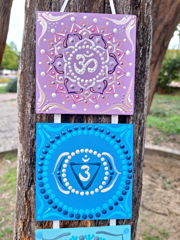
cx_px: 90
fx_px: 159
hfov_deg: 58.9
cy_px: 120
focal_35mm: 23
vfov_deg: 73.9
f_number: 1.8
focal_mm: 5.54
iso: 40
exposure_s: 1/172
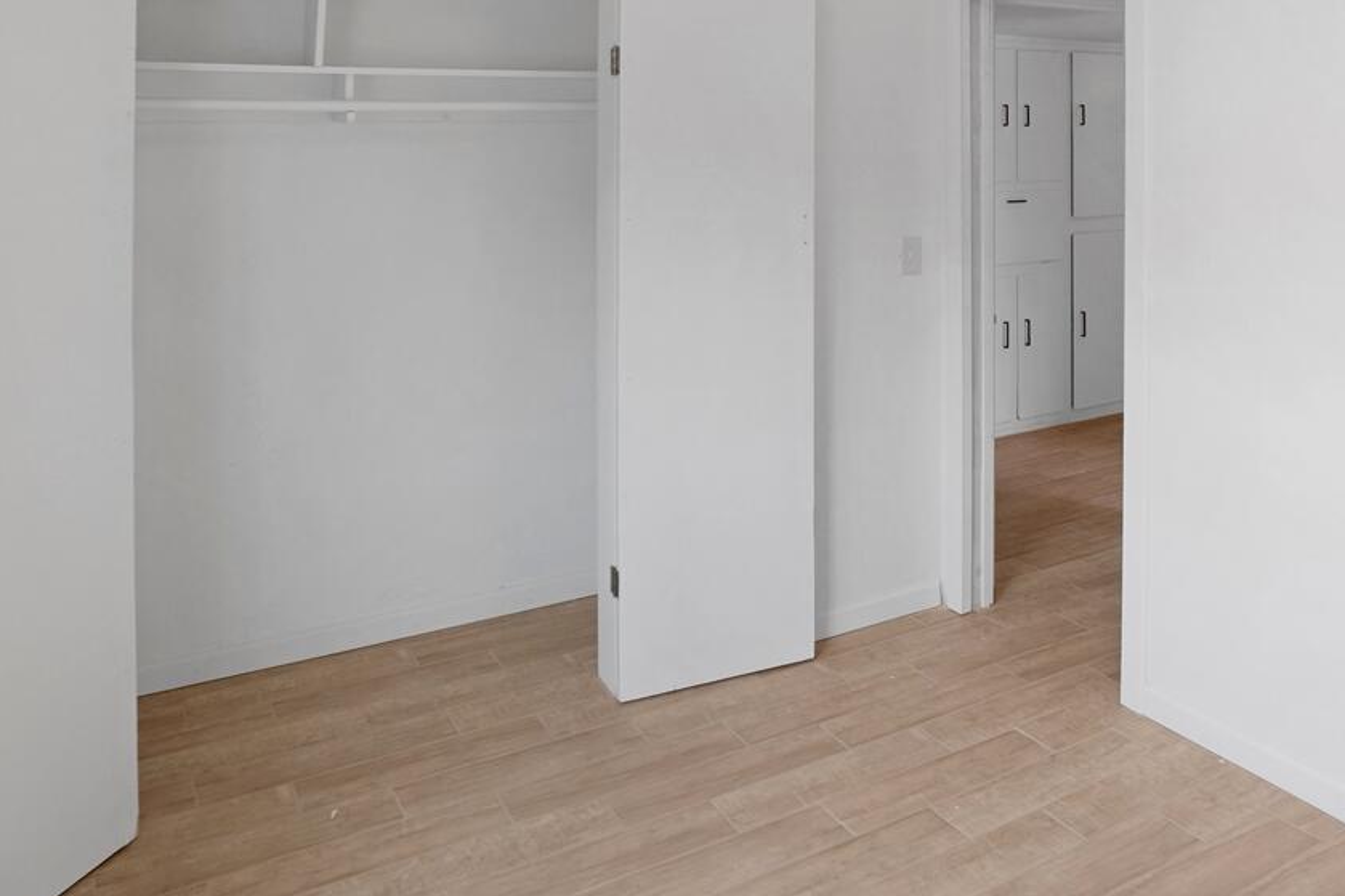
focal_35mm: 27
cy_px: 343
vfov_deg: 47.5
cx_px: 914
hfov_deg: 65.3
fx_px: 1008
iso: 100
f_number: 8
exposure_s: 1/60
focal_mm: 10
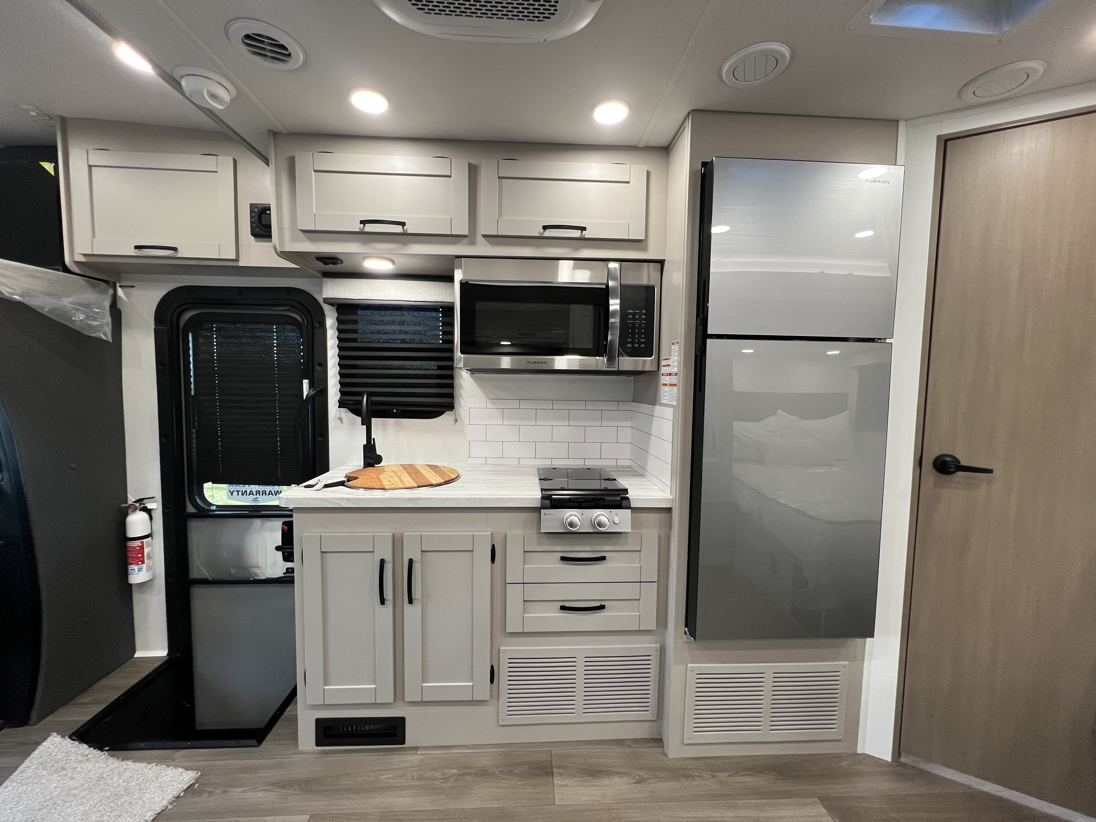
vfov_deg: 89.9
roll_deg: -3.0
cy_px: 411
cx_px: 548
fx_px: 412
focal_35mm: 13
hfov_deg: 106.2
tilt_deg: -3.4
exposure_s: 1/69
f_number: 1.8
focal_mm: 1.57
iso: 250
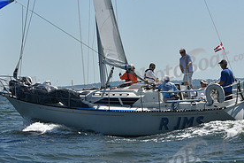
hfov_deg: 13.9
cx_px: 83
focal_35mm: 147
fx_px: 996
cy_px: 33
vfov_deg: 9.3
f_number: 9
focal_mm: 70
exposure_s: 1/1250
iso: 250
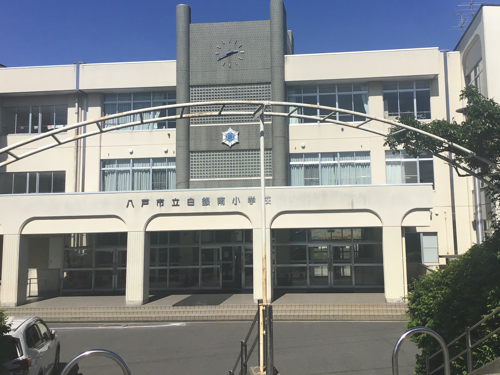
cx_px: 286
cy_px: 155
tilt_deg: +6.9
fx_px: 563
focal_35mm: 39
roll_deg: +1.4
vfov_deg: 36.7
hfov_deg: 47.7
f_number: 2.4
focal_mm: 3.3
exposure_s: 1/3135
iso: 25
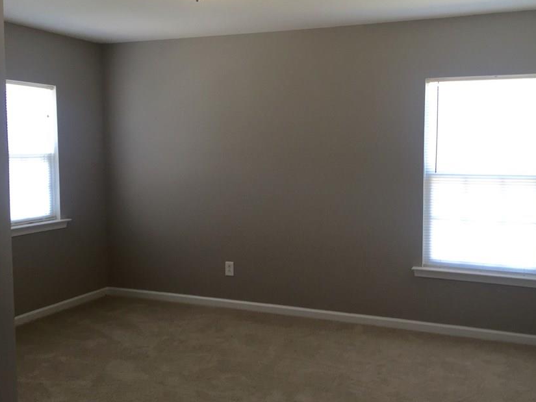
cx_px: 314
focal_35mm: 36
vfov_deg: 39.7
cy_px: 194
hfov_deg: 51.1
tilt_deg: -4.5
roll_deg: -1.5
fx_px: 558
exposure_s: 1/60
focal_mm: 4.15
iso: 32
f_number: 2.2
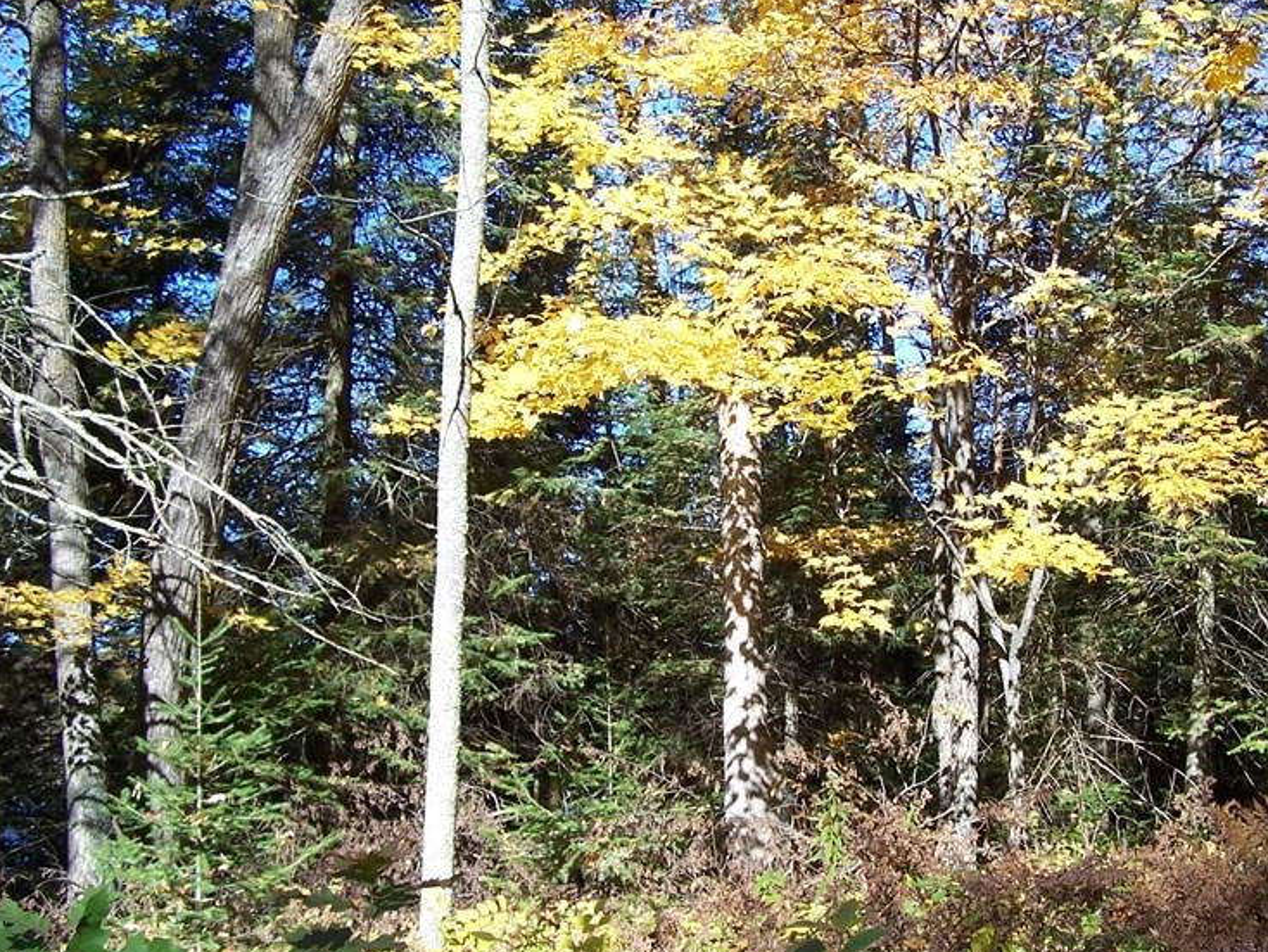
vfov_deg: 27.5
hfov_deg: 35.9
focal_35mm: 53
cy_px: 506
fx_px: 1942
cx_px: 814
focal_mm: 6.3
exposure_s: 1/500
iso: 80
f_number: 2.8
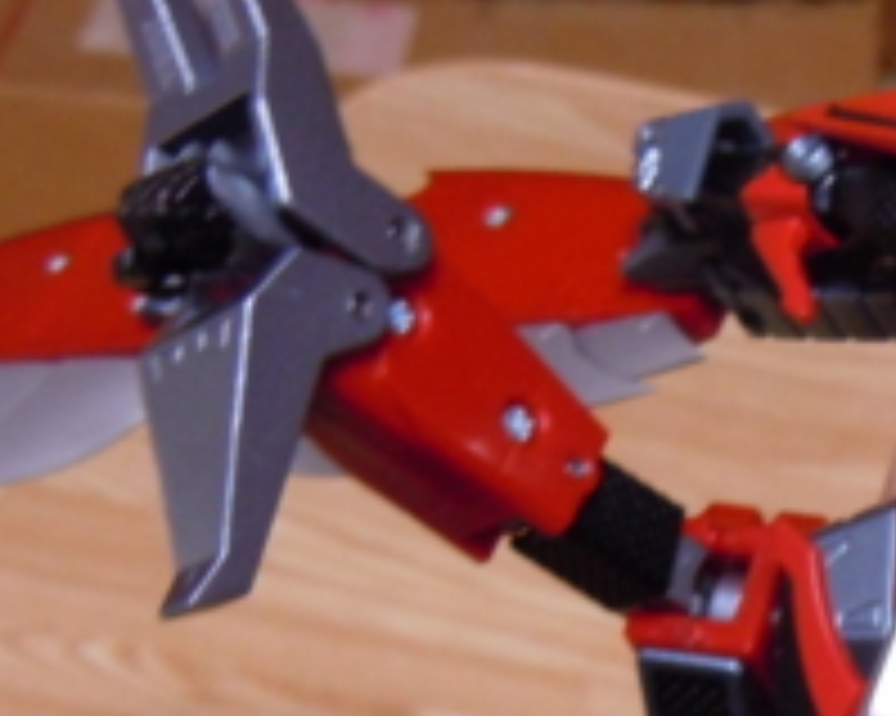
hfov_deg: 18.6
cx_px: 946
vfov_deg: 15.2
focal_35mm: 100
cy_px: 684
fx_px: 2651
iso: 400
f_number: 3.6
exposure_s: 1/15
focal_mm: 6.2
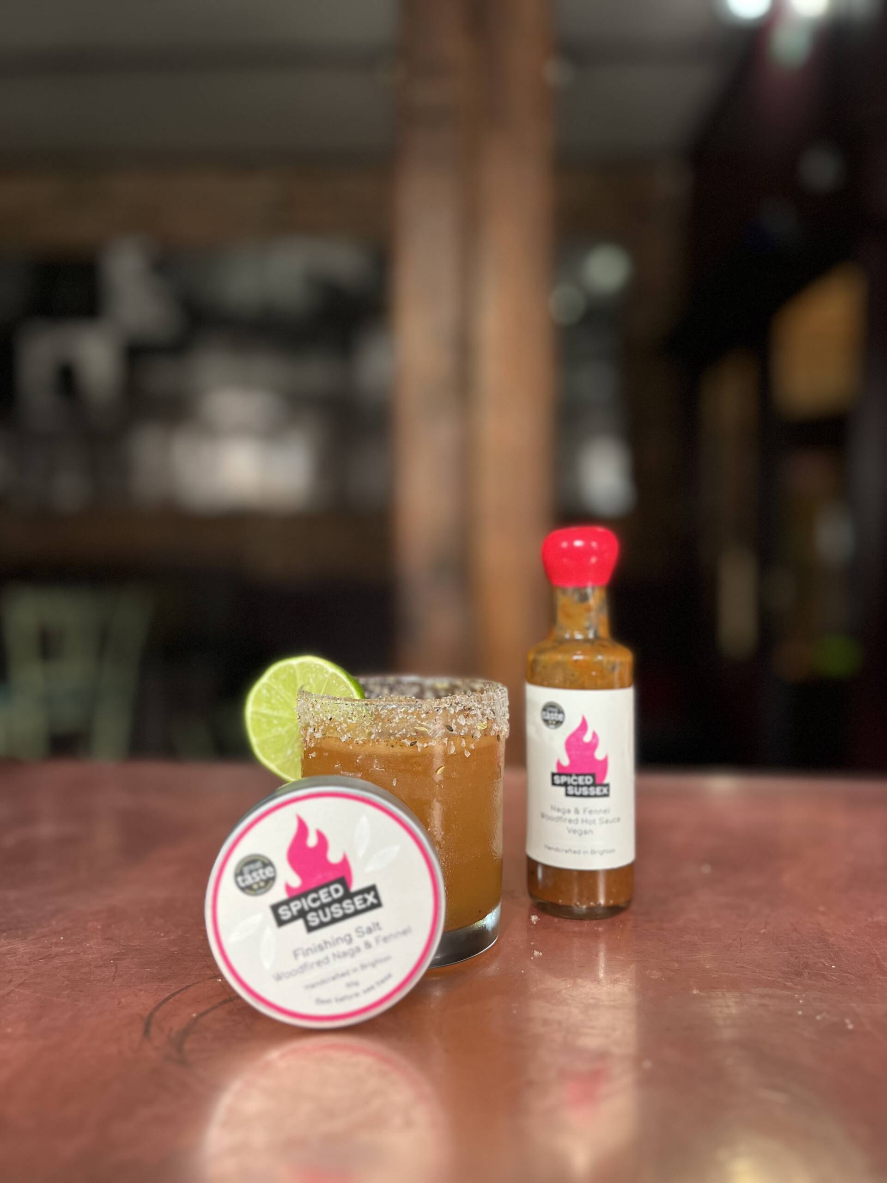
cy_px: 592
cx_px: 444
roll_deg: -0.1
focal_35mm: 26
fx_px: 888
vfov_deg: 67.3
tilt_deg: -1.7
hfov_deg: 53.1
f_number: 1.6
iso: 160
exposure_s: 1/50
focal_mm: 5.1
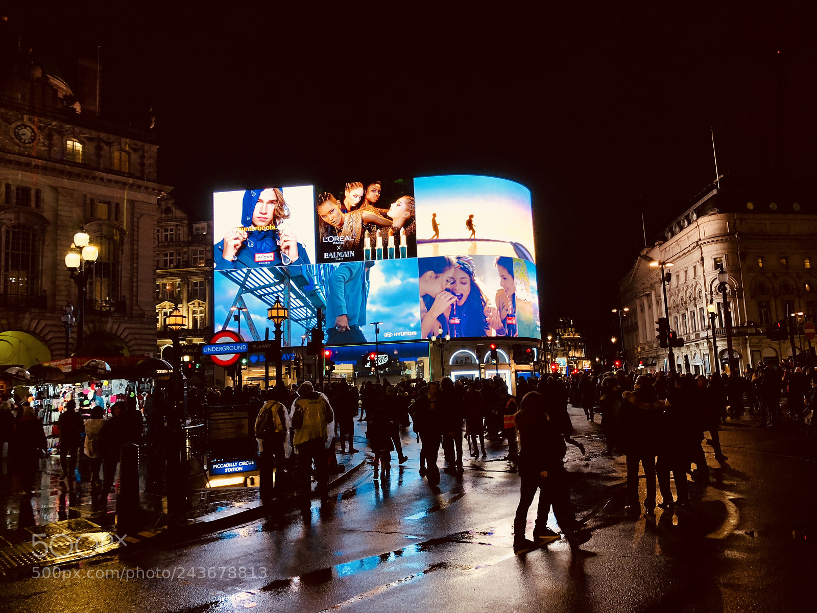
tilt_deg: +8.1
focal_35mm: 28
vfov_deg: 49.7
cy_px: 306
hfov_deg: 63.4
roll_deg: +3.4
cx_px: 408
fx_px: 661
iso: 125
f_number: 1.8
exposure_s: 1/120
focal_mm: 4
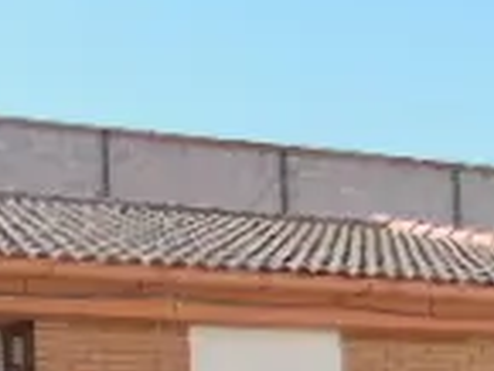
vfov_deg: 12.9
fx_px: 1571
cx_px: -27
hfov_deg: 17.4
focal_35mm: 110
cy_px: 511
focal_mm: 4.5
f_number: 3.5
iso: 125
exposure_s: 1/640
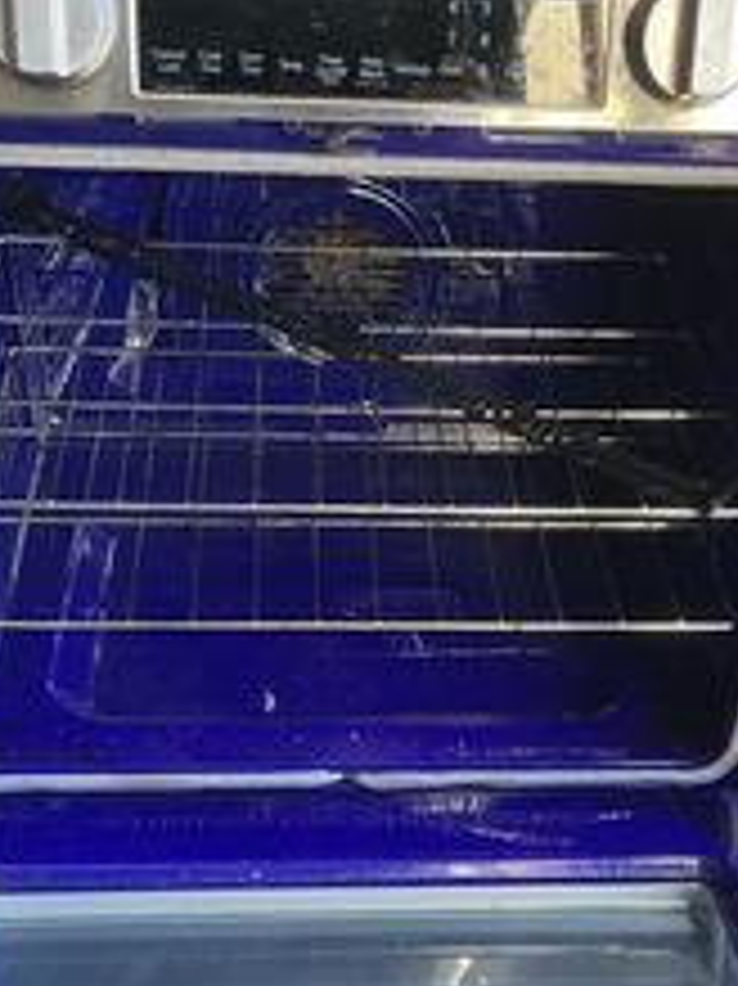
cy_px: 666
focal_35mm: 53
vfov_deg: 35.8
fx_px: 1508
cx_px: 418
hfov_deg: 27.5
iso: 64
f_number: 1.8
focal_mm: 3
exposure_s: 1/60
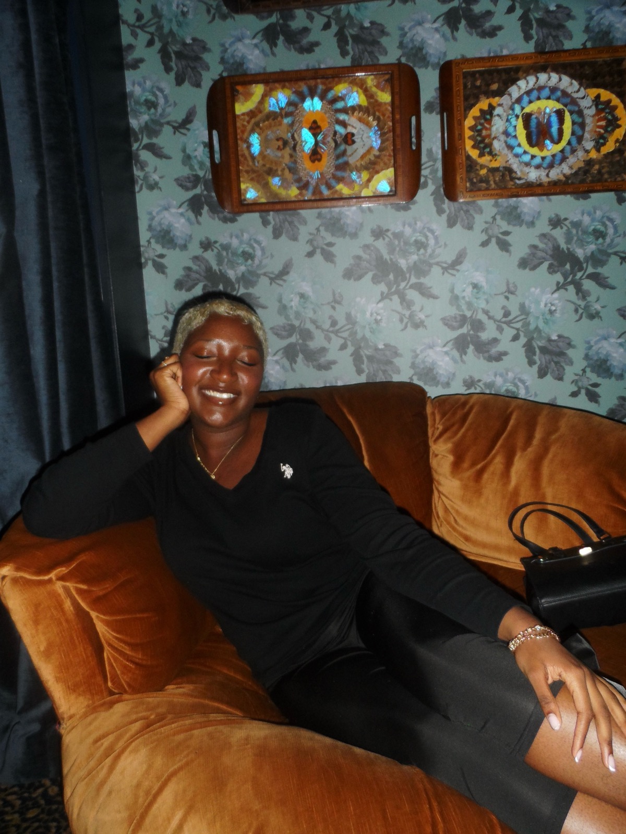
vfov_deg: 56.8
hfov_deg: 44.2
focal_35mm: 32
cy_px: 417
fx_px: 772
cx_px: 313
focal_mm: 5.3
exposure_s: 1/45
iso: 160
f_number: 3.4
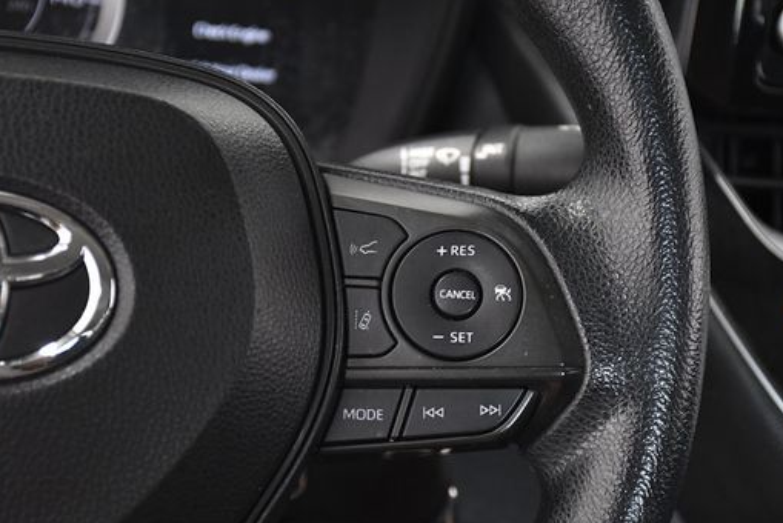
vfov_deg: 14.0
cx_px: 455
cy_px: 315
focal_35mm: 98
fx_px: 2133
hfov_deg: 20.8
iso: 2500
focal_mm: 52
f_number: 4.8
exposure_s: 1/160
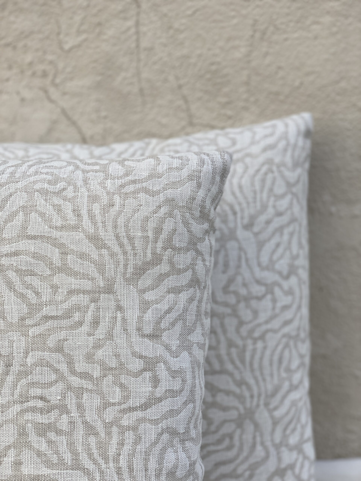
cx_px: 180
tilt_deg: -14.3
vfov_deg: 36.8
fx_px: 723
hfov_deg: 28.0
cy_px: 240
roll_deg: +0.0
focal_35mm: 52
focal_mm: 6
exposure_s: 1/648
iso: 20
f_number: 2
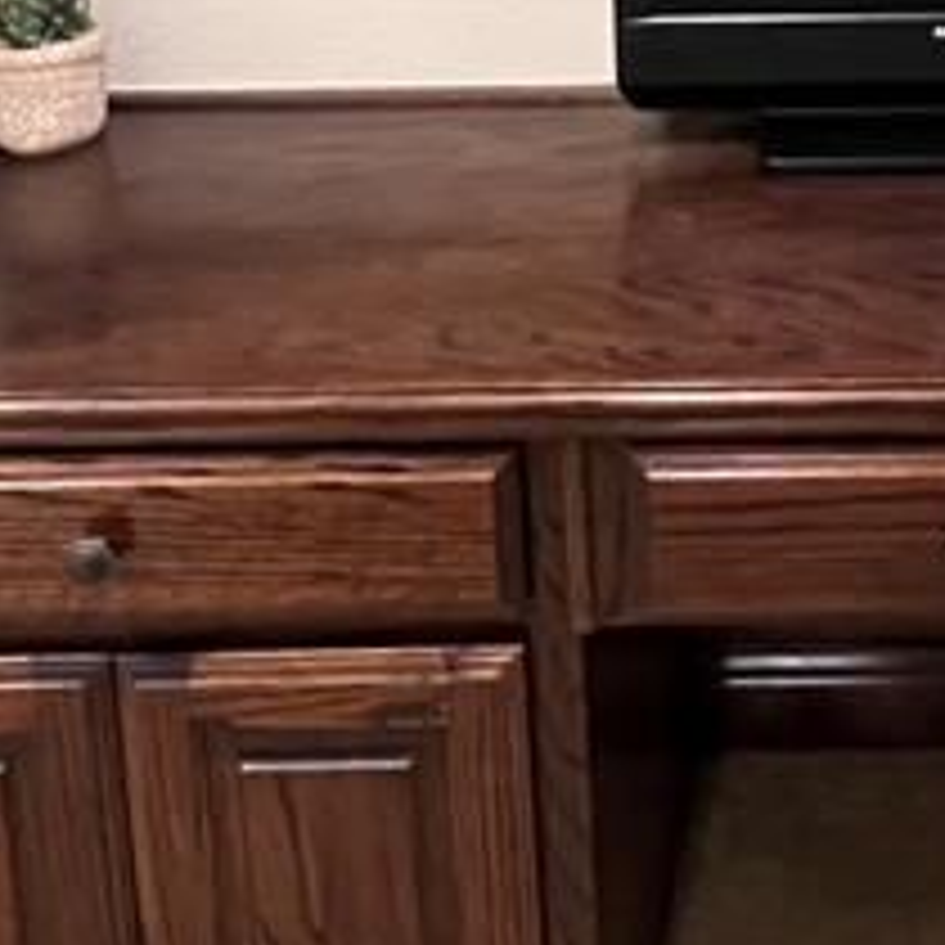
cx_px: 927
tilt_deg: -10.7
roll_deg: +0.7
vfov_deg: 26.6
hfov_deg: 28.8
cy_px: -230
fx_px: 1730
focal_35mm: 56
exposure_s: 1/60
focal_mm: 1.57
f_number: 1.8
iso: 1000
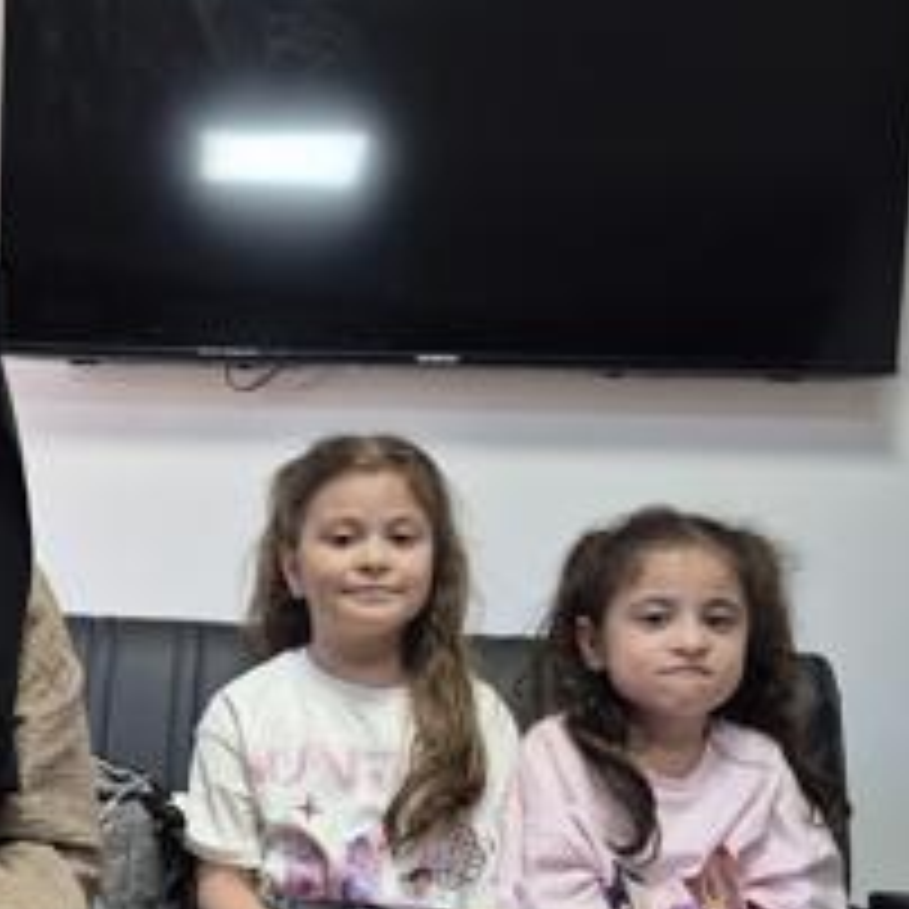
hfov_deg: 34.5
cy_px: 747
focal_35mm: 47
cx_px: 130
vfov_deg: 34.8
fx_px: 1396
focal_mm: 5.4
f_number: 1.8
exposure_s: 1/100
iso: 250
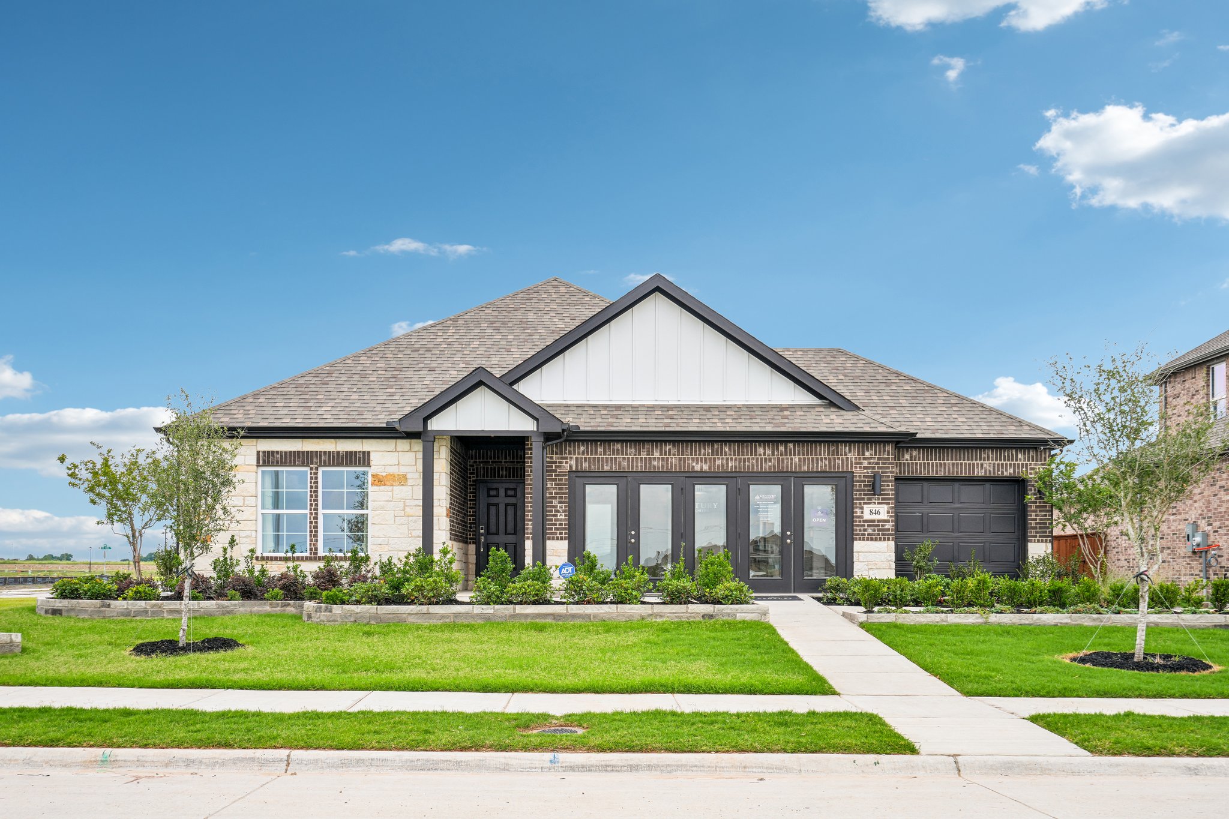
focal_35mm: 32
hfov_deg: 58.7
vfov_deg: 41.1
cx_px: 614
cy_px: 410
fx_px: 1092
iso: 100
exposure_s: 1/320
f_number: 8
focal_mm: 32
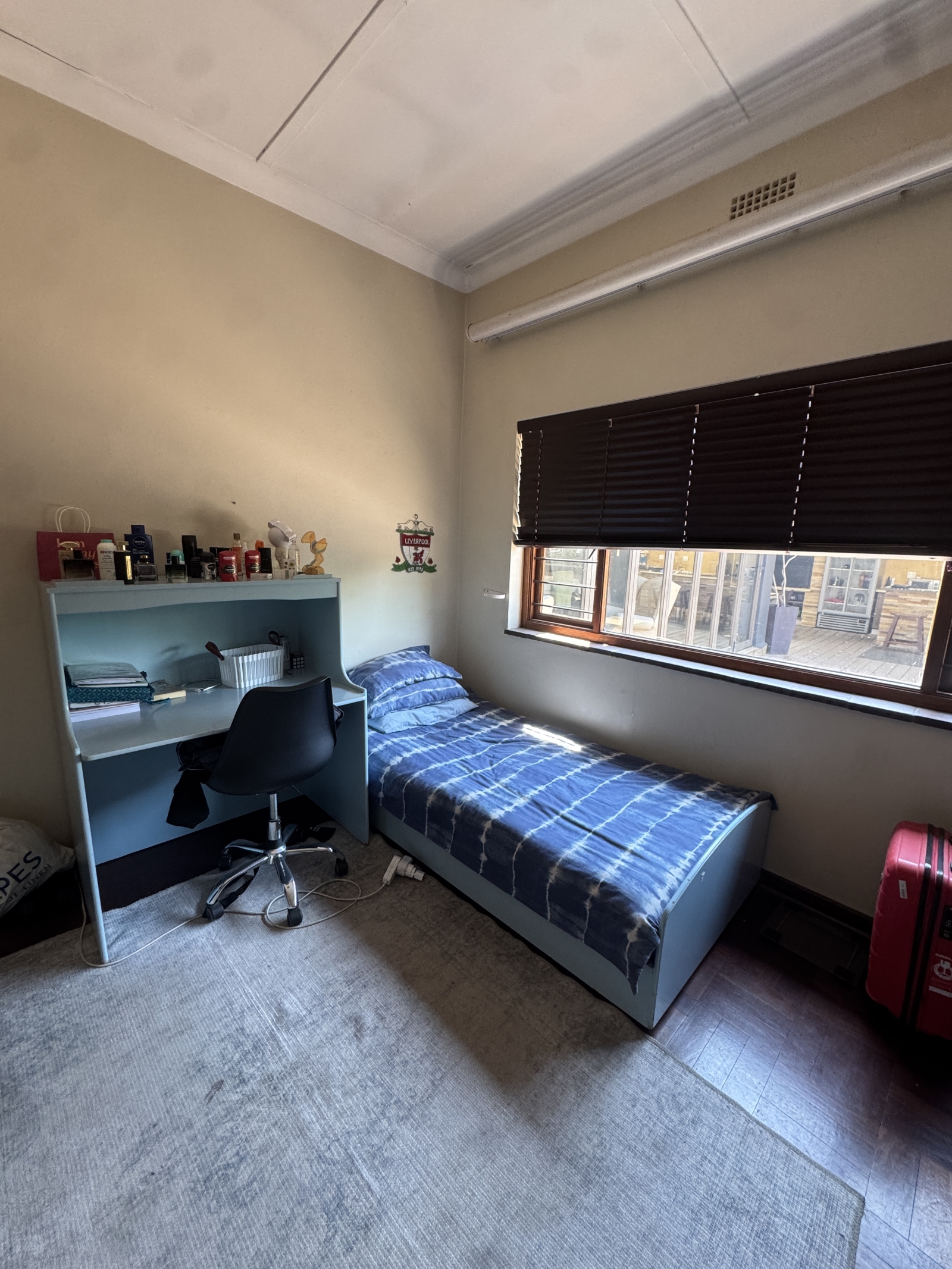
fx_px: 513
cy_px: 634
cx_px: 476
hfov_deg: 85.7
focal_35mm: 14
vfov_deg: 102.1
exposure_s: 1/100
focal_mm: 2.22
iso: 200
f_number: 2.2
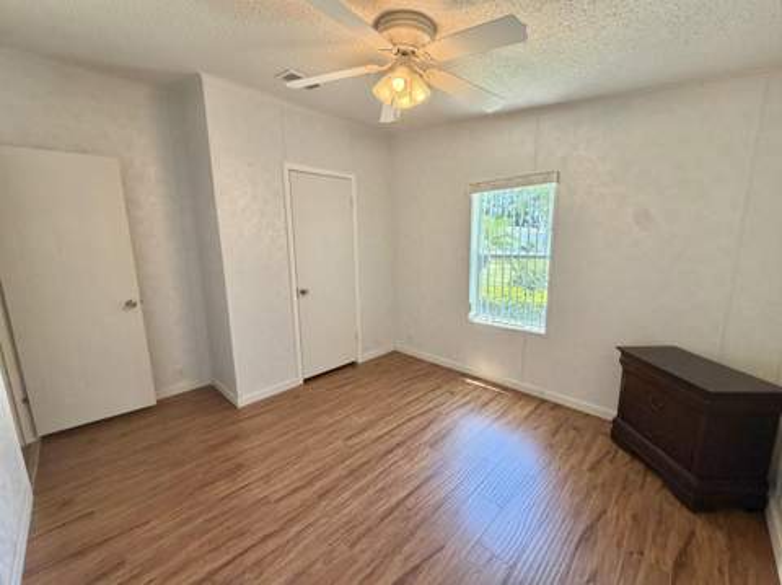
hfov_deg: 102.1
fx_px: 316
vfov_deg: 85.6
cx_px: 391
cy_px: 292
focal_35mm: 14
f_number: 2.2
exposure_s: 1/120
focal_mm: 2.22
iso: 250
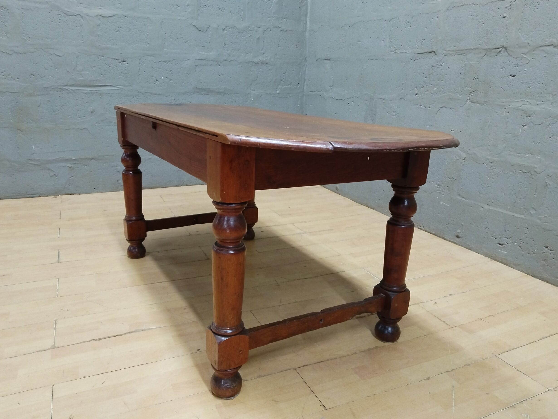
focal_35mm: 27
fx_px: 435
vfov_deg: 51.4
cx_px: 276
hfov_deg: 65.3
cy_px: 205
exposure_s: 1/20
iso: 615
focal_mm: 4.25
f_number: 1.8
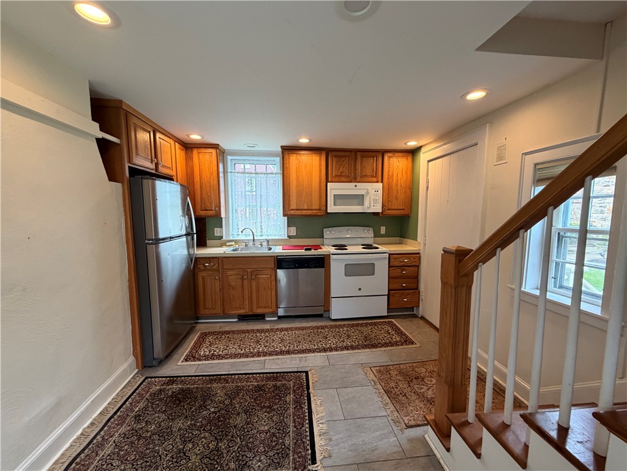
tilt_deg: -4.8
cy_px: 236
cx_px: 314
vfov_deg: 85.7
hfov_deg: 102.1
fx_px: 254
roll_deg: +1.1
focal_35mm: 14
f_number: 2.2
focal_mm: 2.22
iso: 250
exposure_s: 1/120
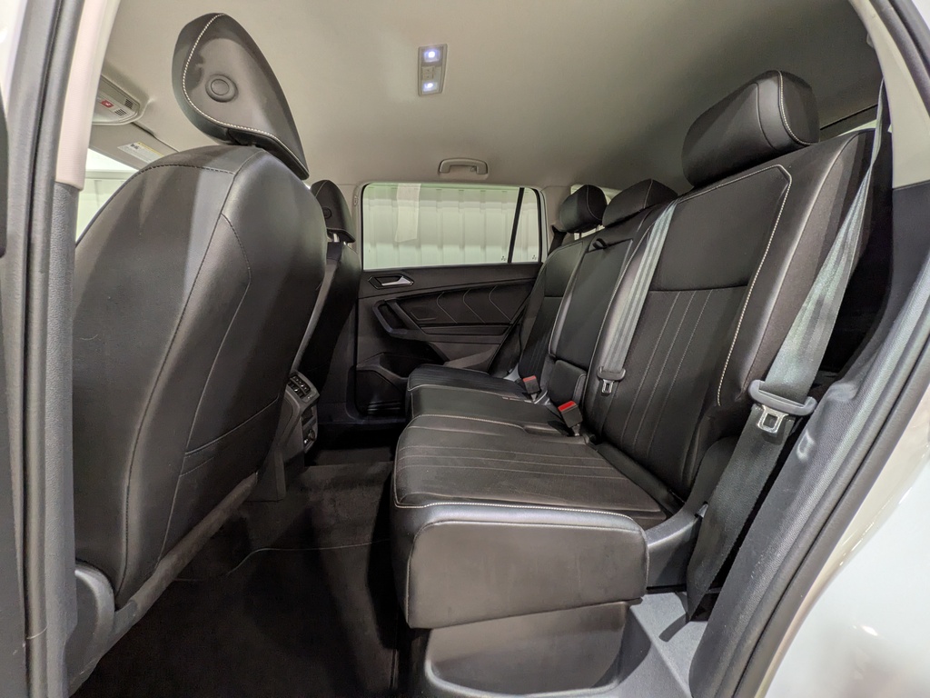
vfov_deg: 85.7
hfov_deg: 102.1
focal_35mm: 14
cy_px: 349
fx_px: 376
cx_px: 465
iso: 97
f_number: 2.2
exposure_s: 1/30
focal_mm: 1.83
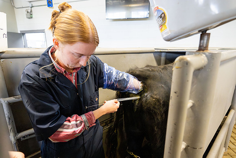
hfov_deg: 86.9
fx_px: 125
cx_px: 118
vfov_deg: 64.6
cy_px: 79
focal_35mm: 19
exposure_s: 1/250
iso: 5000
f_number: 4
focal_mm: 19
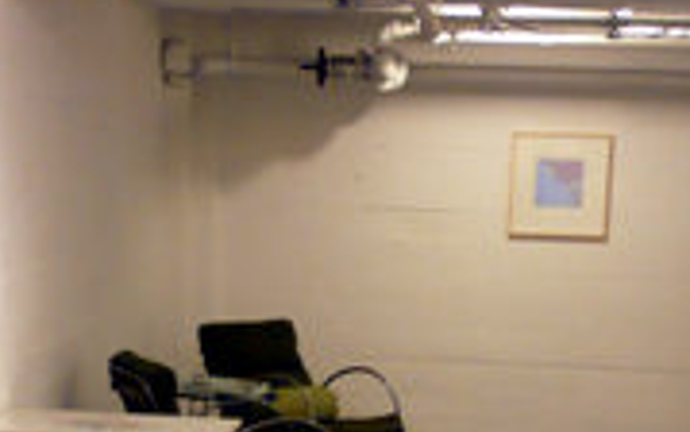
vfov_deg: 11.4
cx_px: 249
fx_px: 2032
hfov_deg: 19.2
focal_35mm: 108
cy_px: 731
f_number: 2.8
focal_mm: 5.8
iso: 200
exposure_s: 1/25
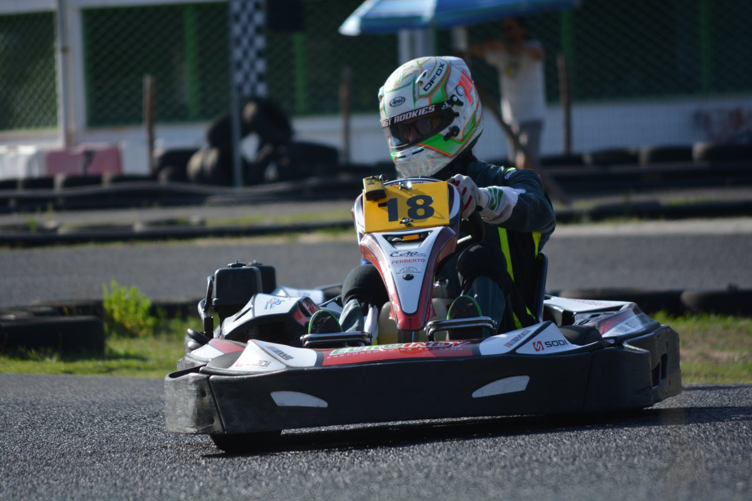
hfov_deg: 6.9
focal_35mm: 300
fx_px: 6266
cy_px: 250
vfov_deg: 4.6
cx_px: 376
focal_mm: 200
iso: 400
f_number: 5.6
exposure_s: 1/1250
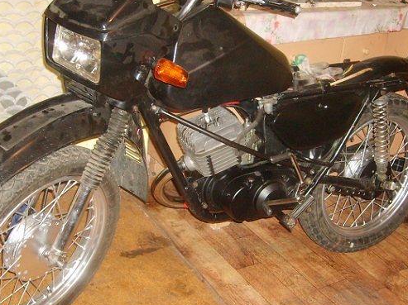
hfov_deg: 35.5
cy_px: 160
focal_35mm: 54
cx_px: 233
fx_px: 636
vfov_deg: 27.0
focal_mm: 5.8
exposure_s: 1/45
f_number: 2.8
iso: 253
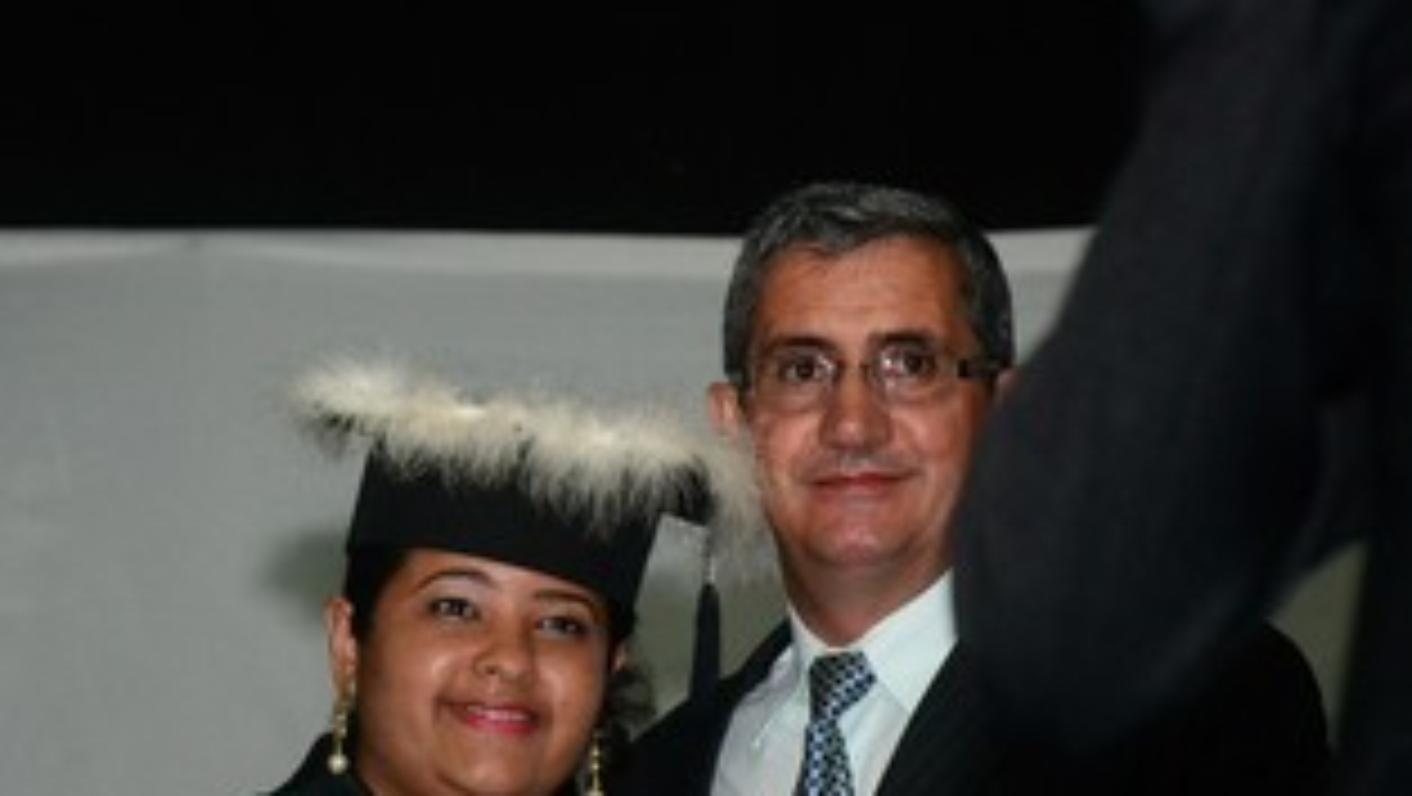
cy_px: 625
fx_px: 8428
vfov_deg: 5.4
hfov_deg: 9.6
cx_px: 544
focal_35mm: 225
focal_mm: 100
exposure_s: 1/80
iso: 3200
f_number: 5.6
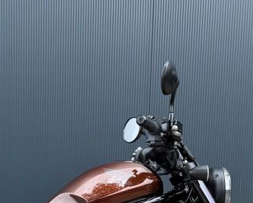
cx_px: 60
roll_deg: -1.0
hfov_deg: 30.4
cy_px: 245
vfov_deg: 22.9
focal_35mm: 61
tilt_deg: -8.9
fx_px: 457
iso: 80
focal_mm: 6.76
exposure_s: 1/559
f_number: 1.78
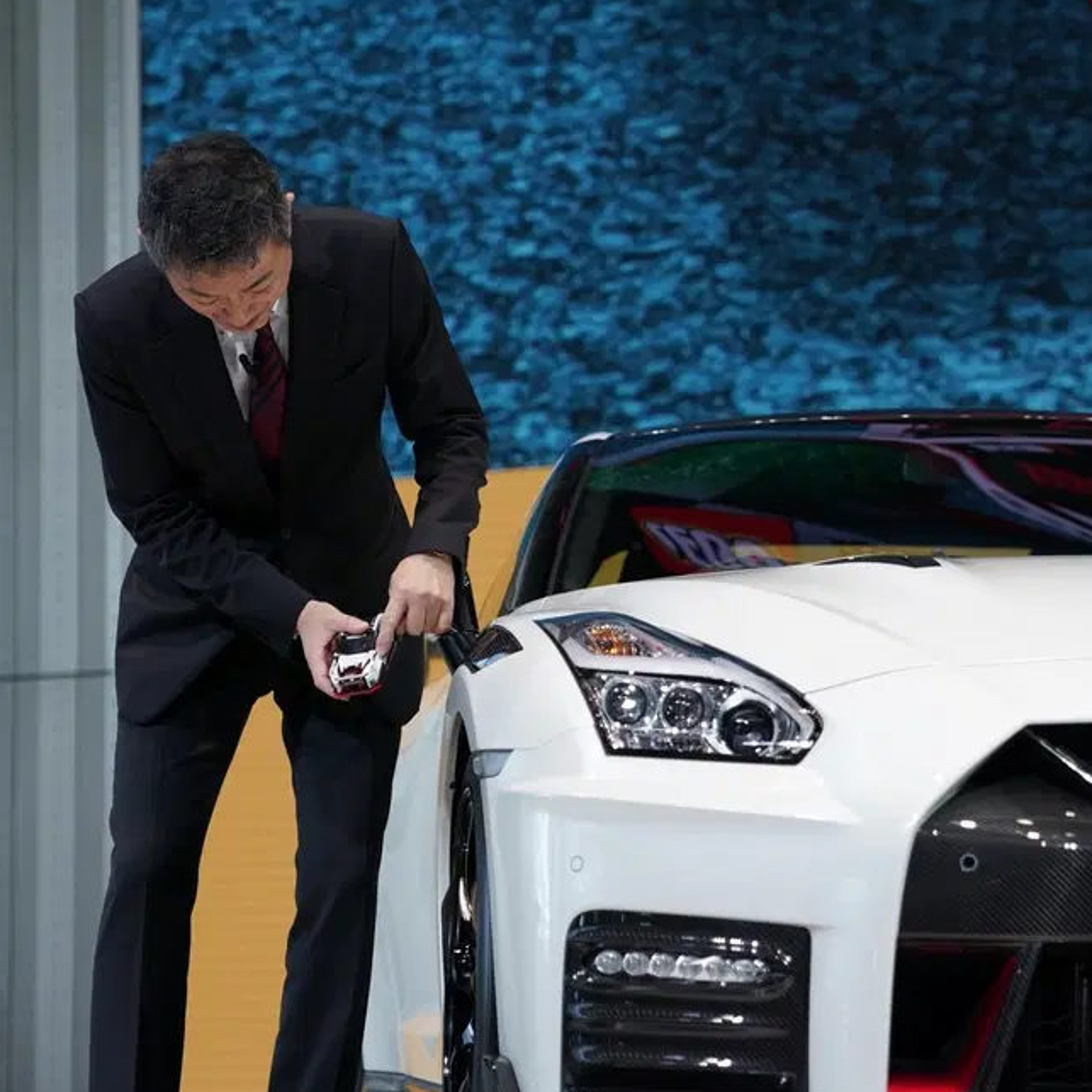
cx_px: 606
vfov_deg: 15.7
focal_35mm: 111
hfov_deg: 15.7
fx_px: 3962
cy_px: 650
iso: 320
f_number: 2.8
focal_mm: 70
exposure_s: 1/250
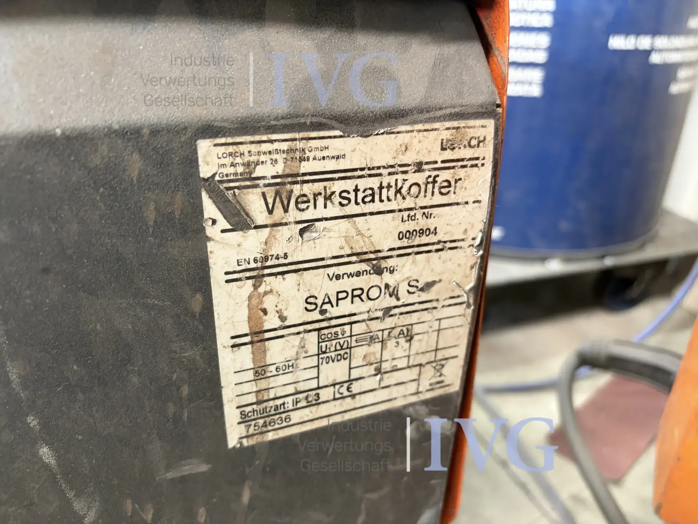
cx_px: 349
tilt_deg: -25.9
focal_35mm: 26
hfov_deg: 67.3
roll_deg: -0.2
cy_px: 262
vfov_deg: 53.1
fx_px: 524
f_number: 1.6
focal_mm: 5.96
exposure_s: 1/50
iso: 250
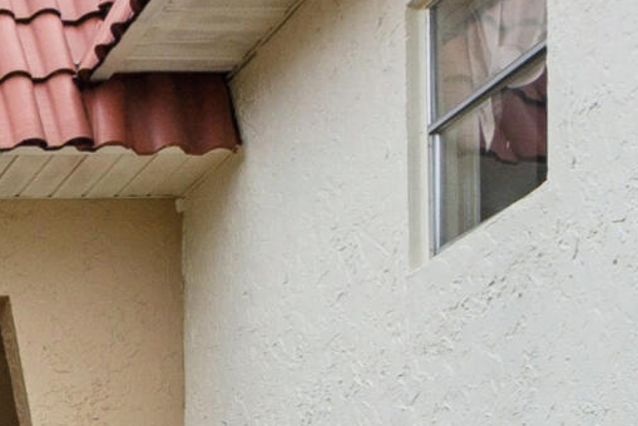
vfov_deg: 12.5
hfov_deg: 15.6
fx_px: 1880
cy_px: 583
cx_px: -605
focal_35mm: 106
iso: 200
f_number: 9
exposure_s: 1/400
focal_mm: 12
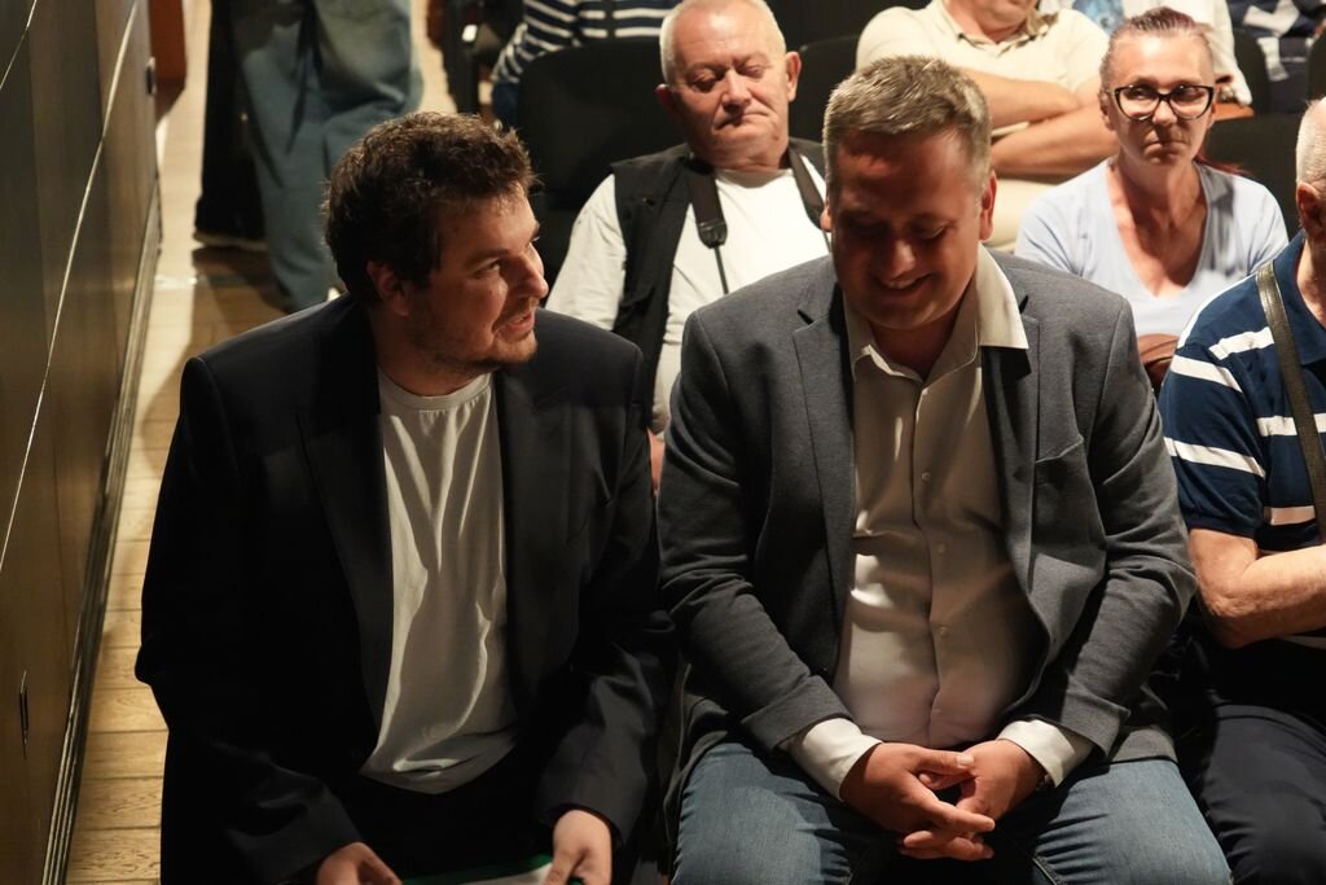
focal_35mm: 87
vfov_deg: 15.7
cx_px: 663
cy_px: 442
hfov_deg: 23.4
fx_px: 3205
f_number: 5.6
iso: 12800
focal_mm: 87
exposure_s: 1/30
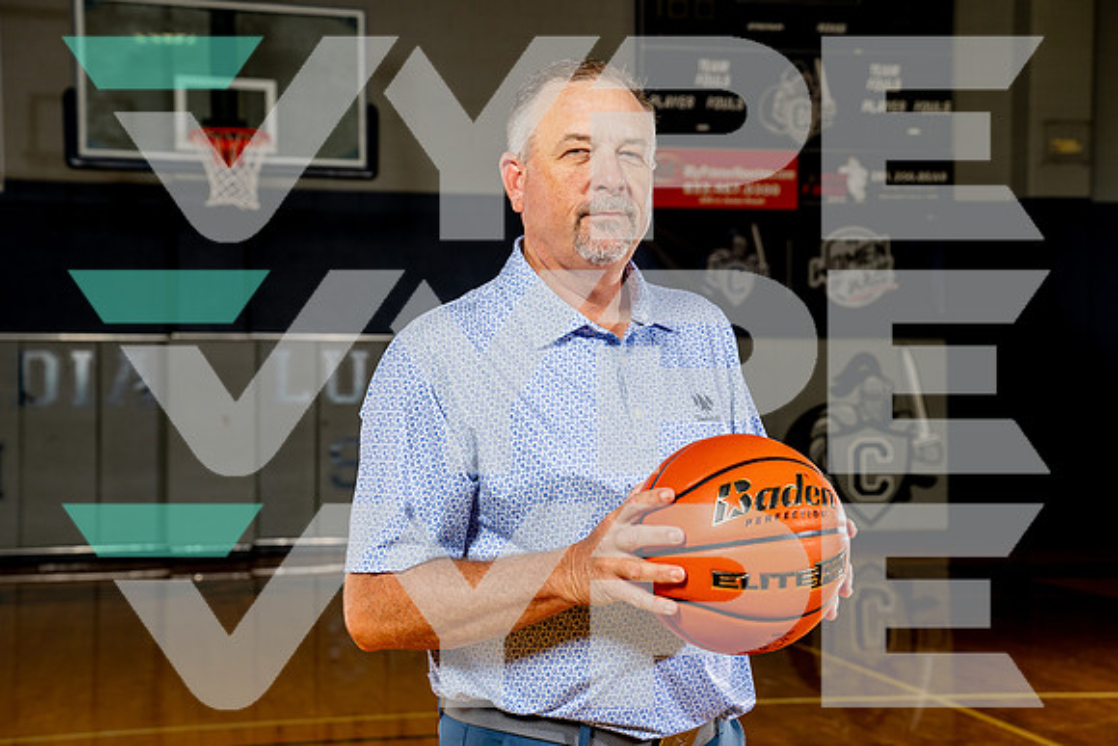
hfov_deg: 33.4
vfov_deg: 22.6
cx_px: 559
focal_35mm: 60
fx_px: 1864
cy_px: 373
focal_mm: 60
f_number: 5.6
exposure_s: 1/250
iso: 400
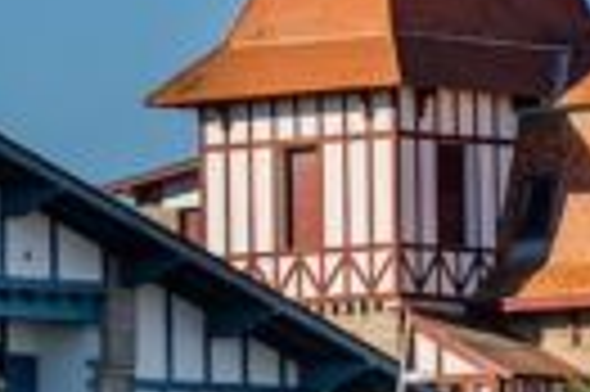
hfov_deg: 3.0
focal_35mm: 698
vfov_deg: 2.0
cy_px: 746
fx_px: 11425
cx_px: 856
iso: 125
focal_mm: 89
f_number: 5.6
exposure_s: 1/1000
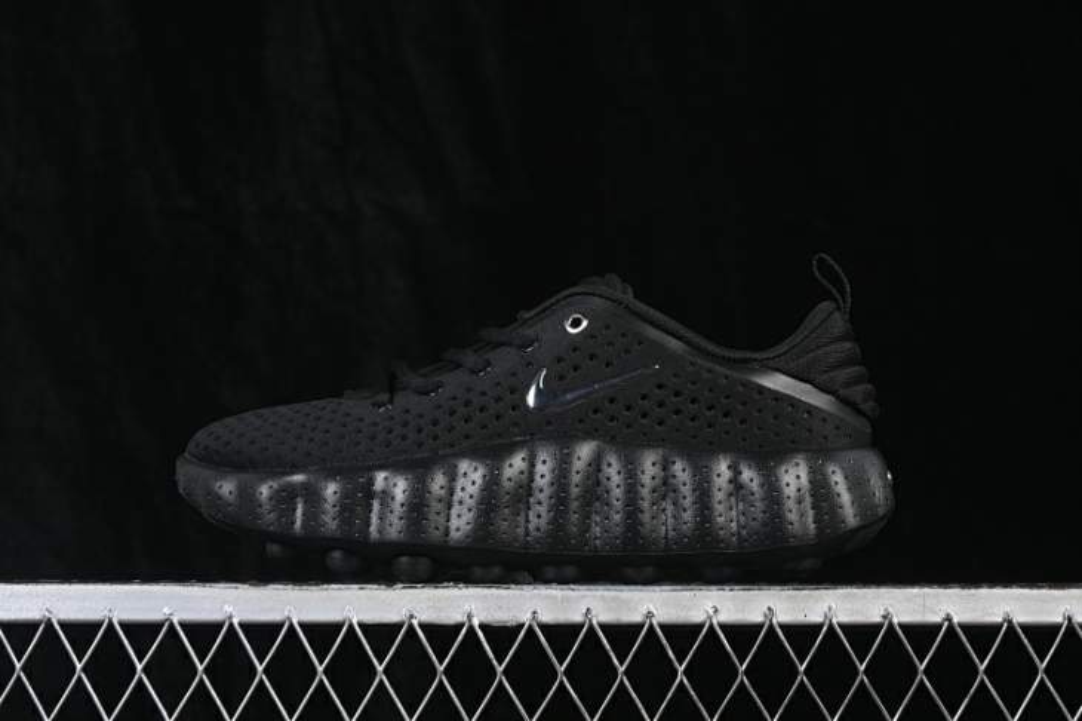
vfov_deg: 18.2
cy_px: 360
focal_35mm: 75
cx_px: 541
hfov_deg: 27.0
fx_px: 2253
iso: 160
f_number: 6.3
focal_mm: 50
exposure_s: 1/60
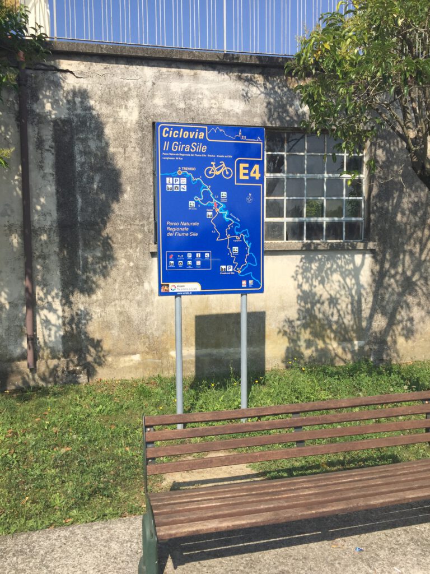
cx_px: 215
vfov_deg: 61.7
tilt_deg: -3.0
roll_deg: -0.5
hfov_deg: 48.2
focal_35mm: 29
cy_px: 287
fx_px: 480
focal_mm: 4.15
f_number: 2.2
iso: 32
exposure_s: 1/1980
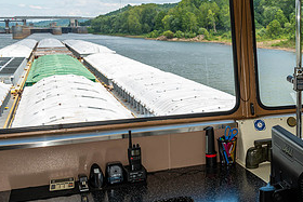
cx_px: 274
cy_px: 83
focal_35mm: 58
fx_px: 488
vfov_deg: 23.4
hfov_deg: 32.7
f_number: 10
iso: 100
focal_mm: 28
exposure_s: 1/60
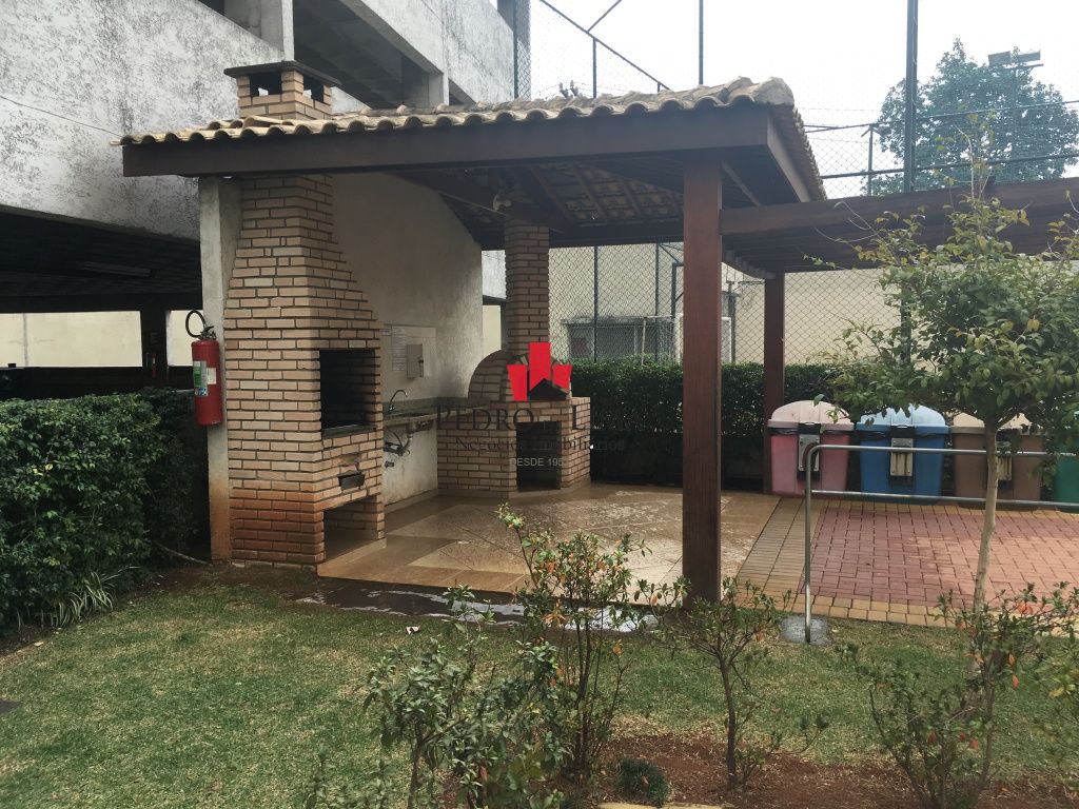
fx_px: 904
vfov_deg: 48.2
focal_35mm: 29
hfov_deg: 61.7
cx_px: 540
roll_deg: +0.6
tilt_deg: -5.0
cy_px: 404
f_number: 2.2
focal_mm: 4.15
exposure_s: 1/204
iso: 25
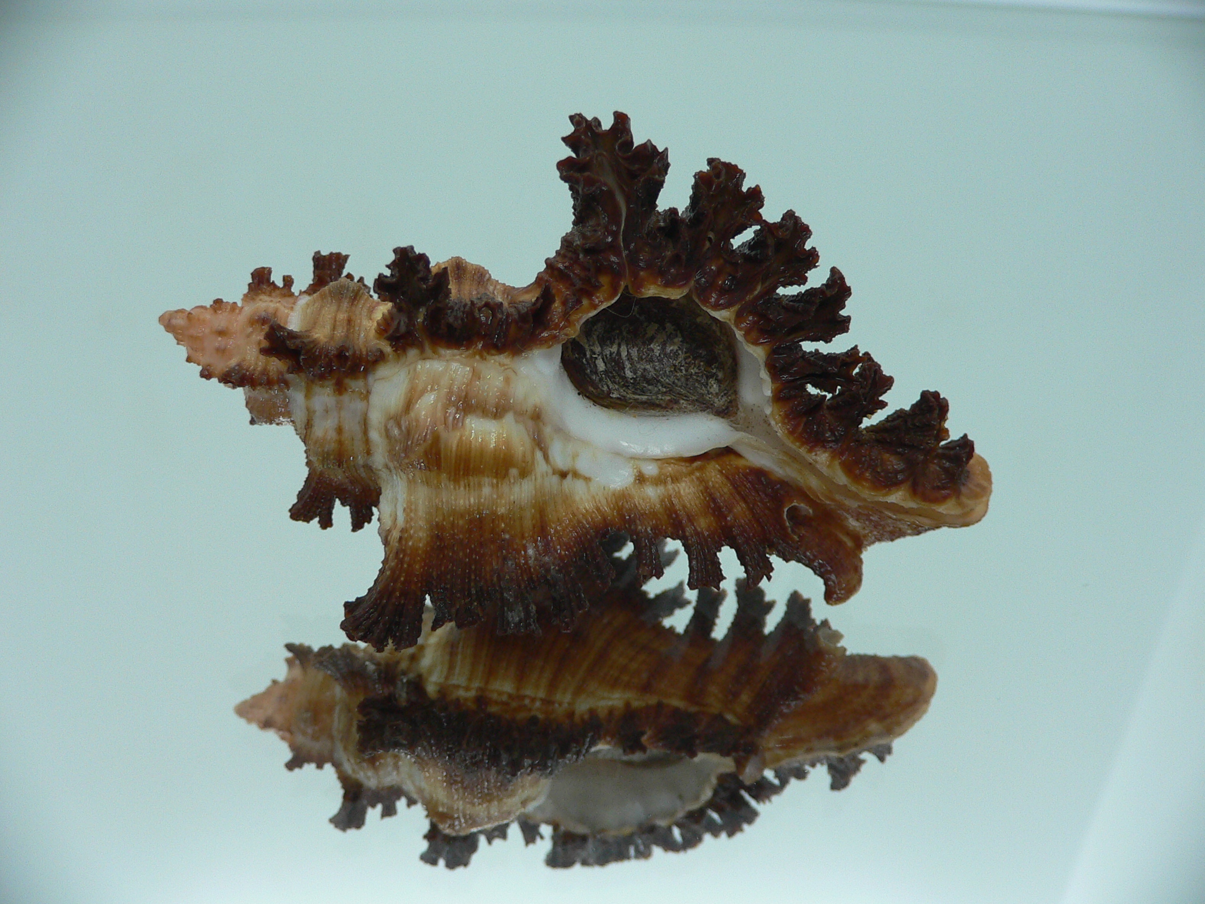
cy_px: 452
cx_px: 602
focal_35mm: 35
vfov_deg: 40.7
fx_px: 1218
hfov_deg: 52.6
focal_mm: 4.6
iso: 100
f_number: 2.8
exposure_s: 1/60
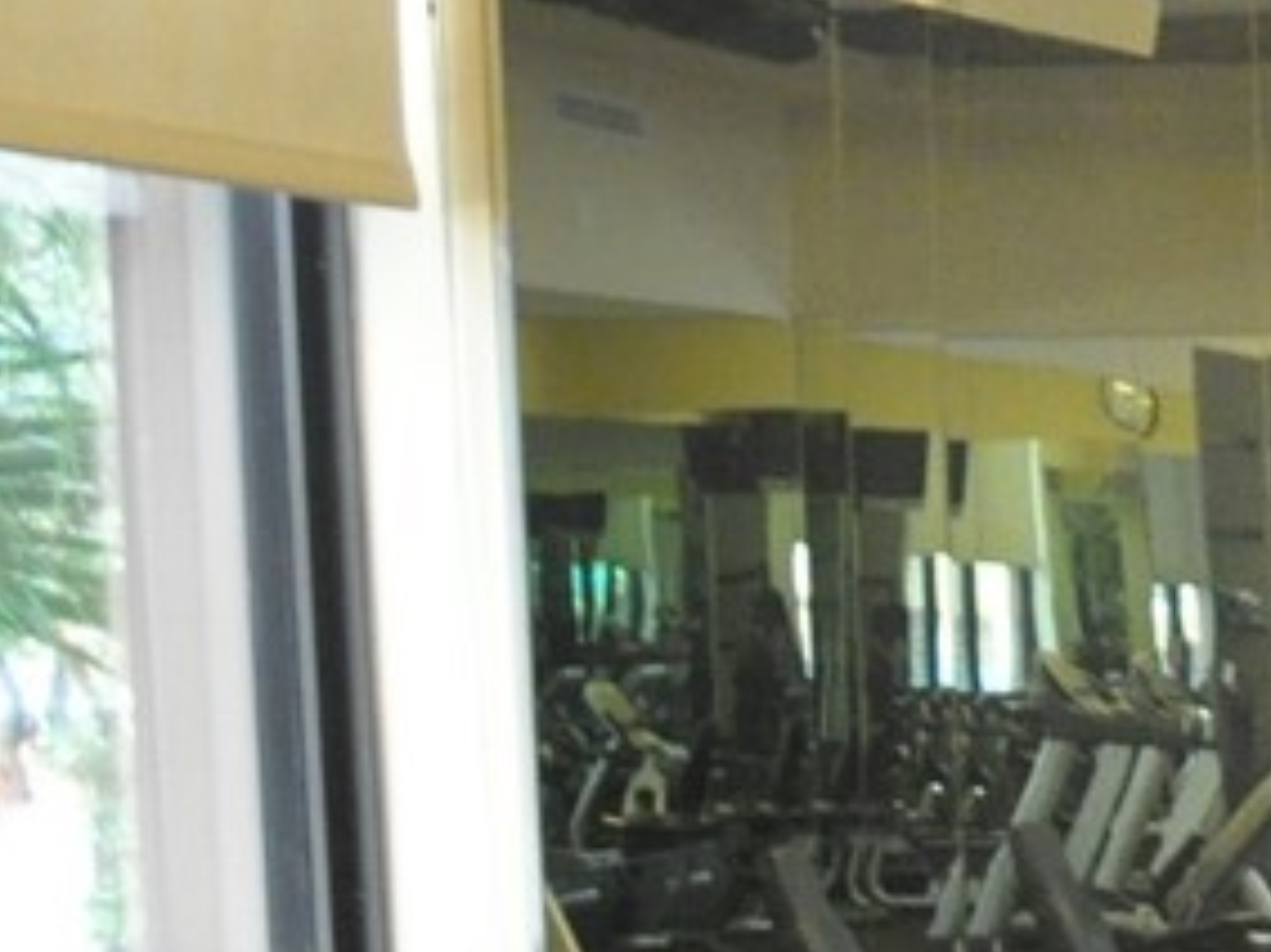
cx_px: 3368
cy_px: 1345
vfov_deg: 9.3
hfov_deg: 10.3
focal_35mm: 156
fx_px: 5725
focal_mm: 18
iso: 1600
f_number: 3.5
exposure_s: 1/50
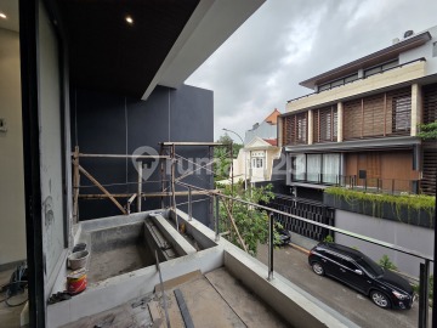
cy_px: 164
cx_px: 218
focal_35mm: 13
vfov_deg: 89.9
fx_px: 164
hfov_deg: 106.2
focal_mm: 2.2
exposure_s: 1/261
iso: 50
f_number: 2.2
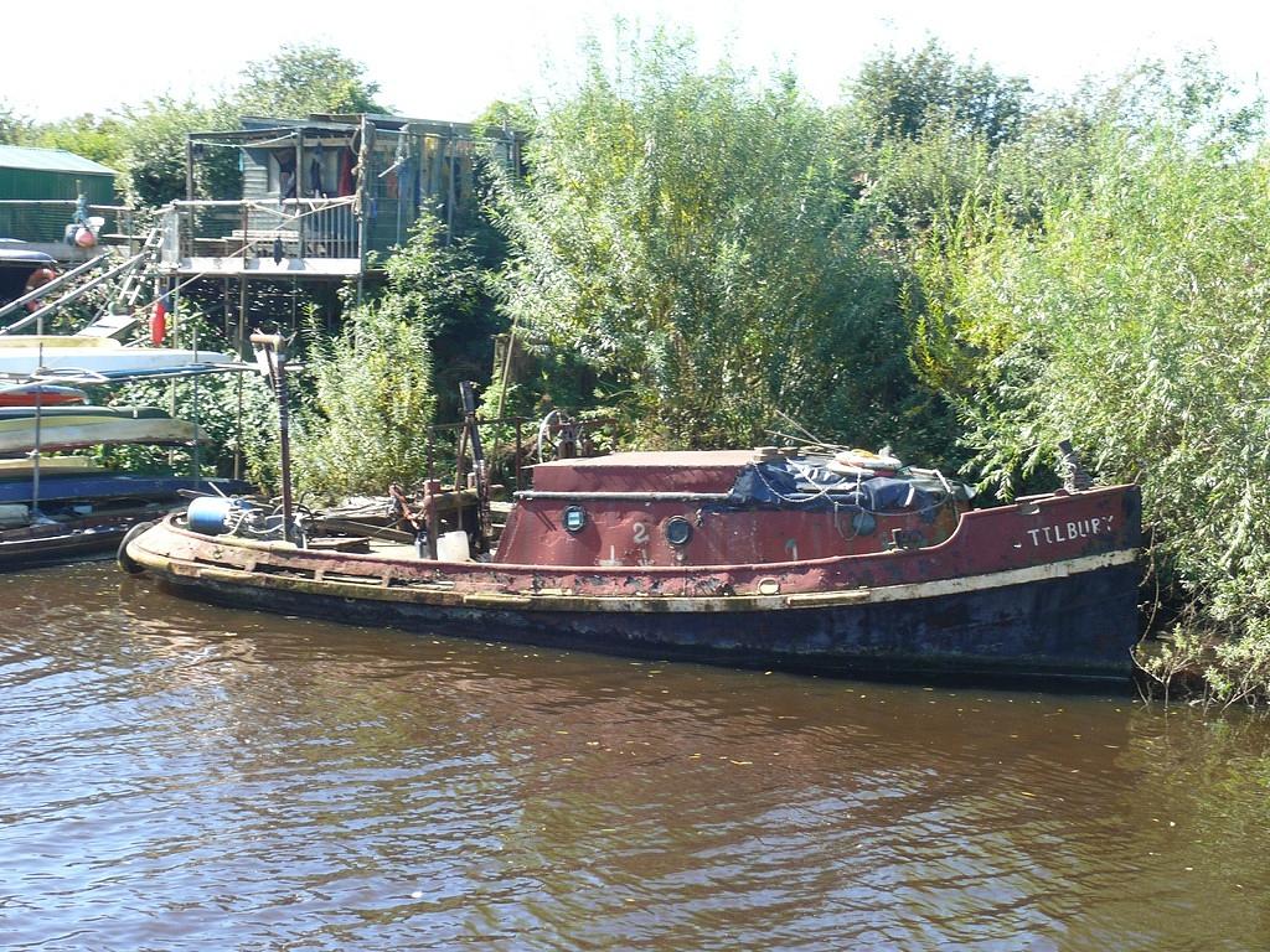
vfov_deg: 23.7
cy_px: 476
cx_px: 635
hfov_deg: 31.2
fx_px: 2275
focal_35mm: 62
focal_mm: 13
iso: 100
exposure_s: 1/160
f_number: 4
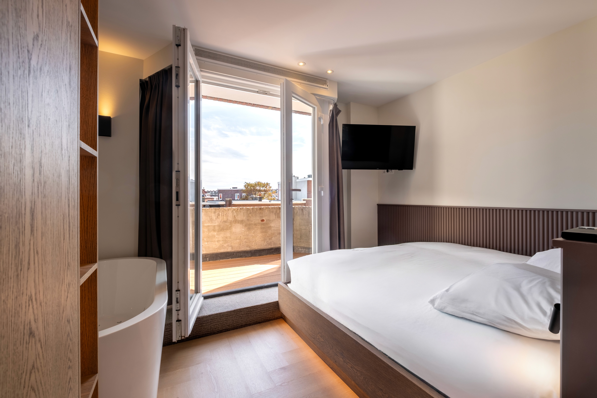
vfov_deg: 77.3
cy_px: 199
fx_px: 249
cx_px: 298
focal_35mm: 15
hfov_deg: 100.4
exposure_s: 1/40
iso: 160
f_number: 8
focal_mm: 10
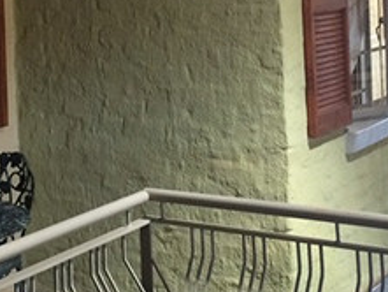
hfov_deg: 22.2
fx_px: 976
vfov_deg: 16.6
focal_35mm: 87
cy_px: -11
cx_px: 83
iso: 200
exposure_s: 1/30
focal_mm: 4.12
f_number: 2.2
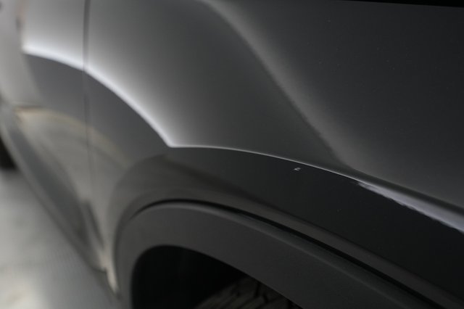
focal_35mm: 28
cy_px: 154
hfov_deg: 65.5
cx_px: 232
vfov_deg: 46.4
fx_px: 361
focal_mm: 28
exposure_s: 1/100
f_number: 5
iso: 2500
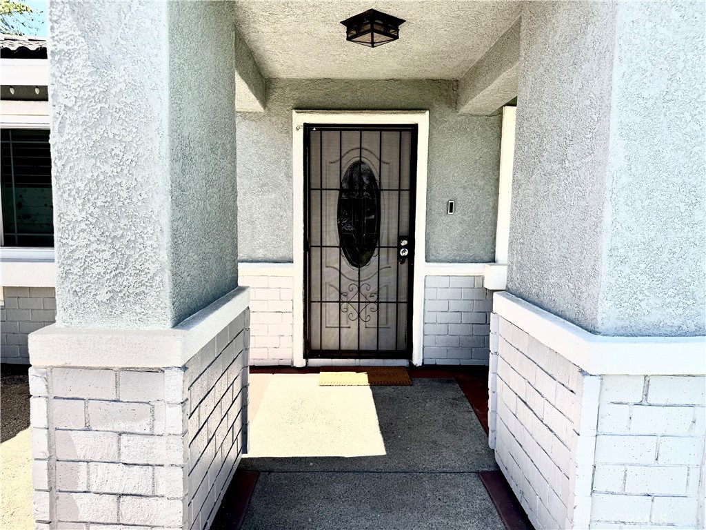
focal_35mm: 24
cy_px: 265
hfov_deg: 71.6
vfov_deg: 56.8
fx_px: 489
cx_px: 353
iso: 80
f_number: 1.78
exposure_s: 1/1869
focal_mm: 6.76
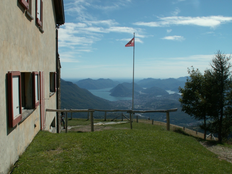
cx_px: 116
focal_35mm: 35
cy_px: 87
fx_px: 235
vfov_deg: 40.7
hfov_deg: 52.6
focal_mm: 5.86
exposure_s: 1/320
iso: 50
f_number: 8
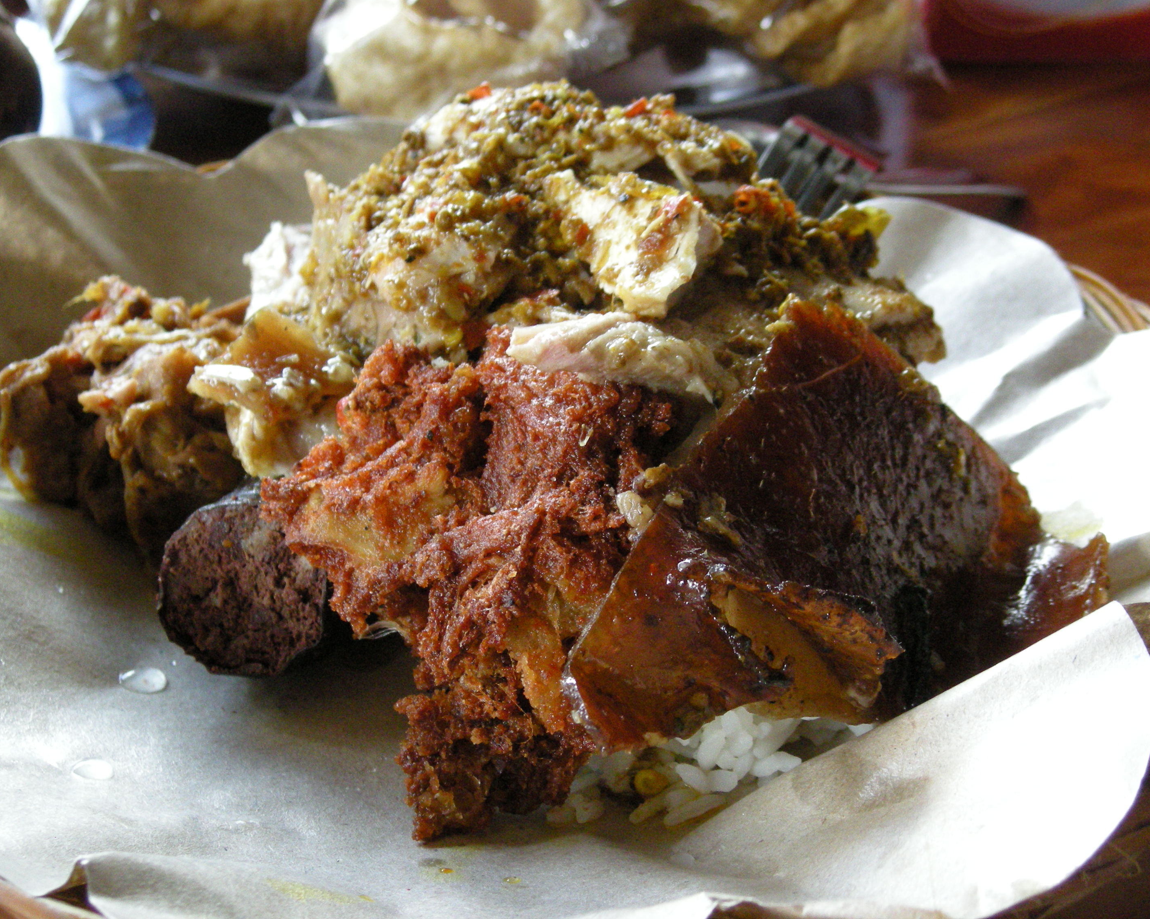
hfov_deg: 36.0
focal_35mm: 52
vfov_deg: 29.1
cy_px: 460
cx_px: 577
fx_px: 1770
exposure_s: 1/60.1
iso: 340
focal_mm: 7.9
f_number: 3.2
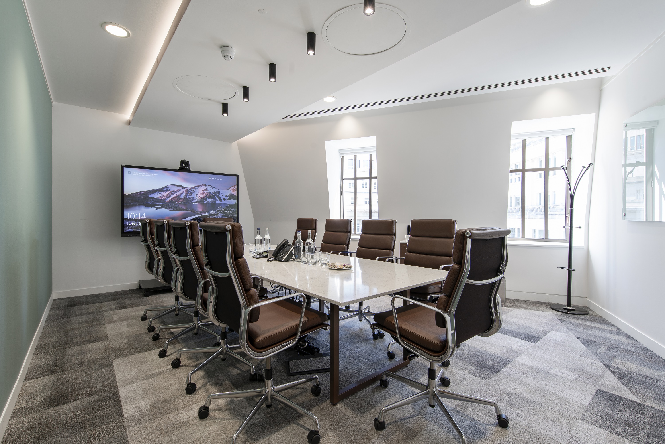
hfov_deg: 96.7
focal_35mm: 16
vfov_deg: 73.8
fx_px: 296
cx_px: 332
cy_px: 222
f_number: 10
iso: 100
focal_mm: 16
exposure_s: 1/3
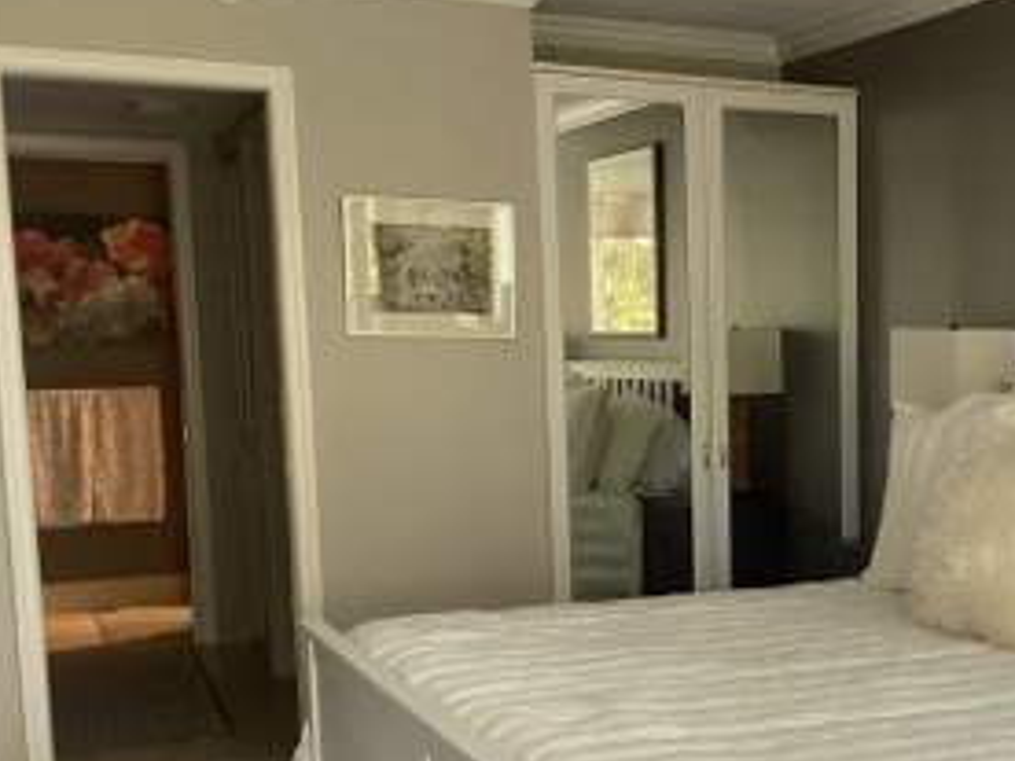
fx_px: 1583
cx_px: 853
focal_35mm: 54
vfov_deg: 26.7
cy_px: 551
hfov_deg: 34.2
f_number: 2.4
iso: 200
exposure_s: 1/60
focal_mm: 3.3
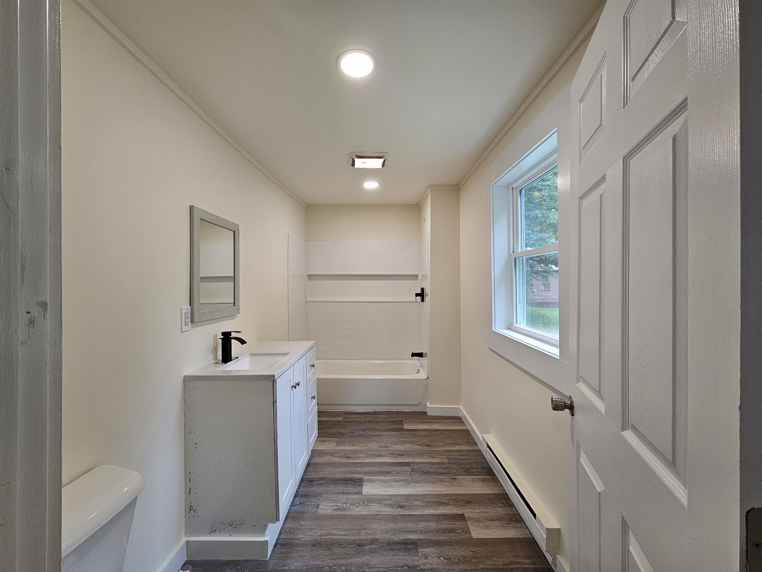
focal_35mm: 13
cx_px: 381
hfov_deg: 106.2
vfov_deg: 89.9
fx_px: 286
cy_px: 286
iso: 80
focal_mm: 2.2
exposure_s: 1/60
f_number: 2.2
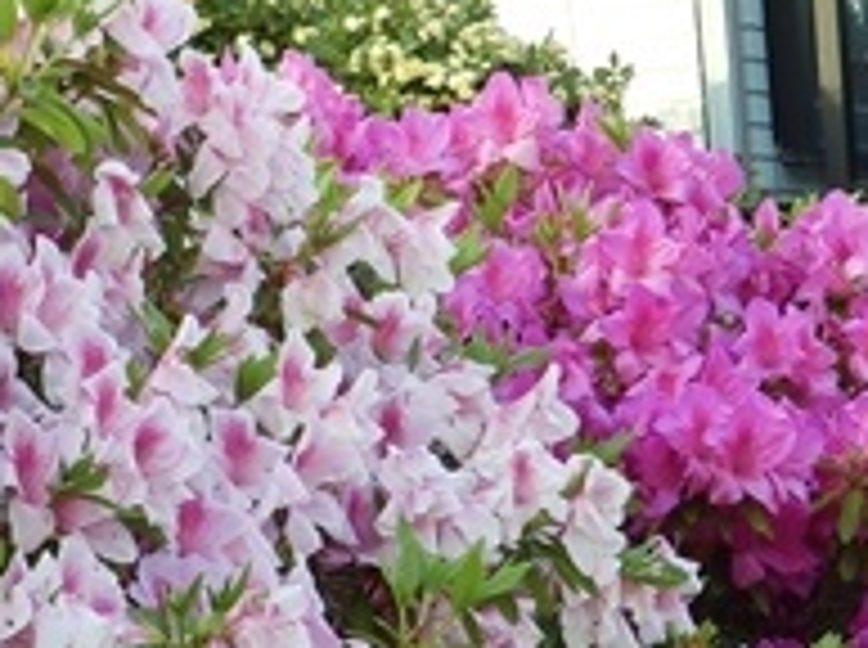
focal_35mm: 226
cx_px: -18
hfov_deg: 8.7
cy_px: 724
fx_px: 5656
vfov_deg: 6.5
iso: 80
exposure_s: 1/40
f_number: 4.7
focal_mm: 12.2
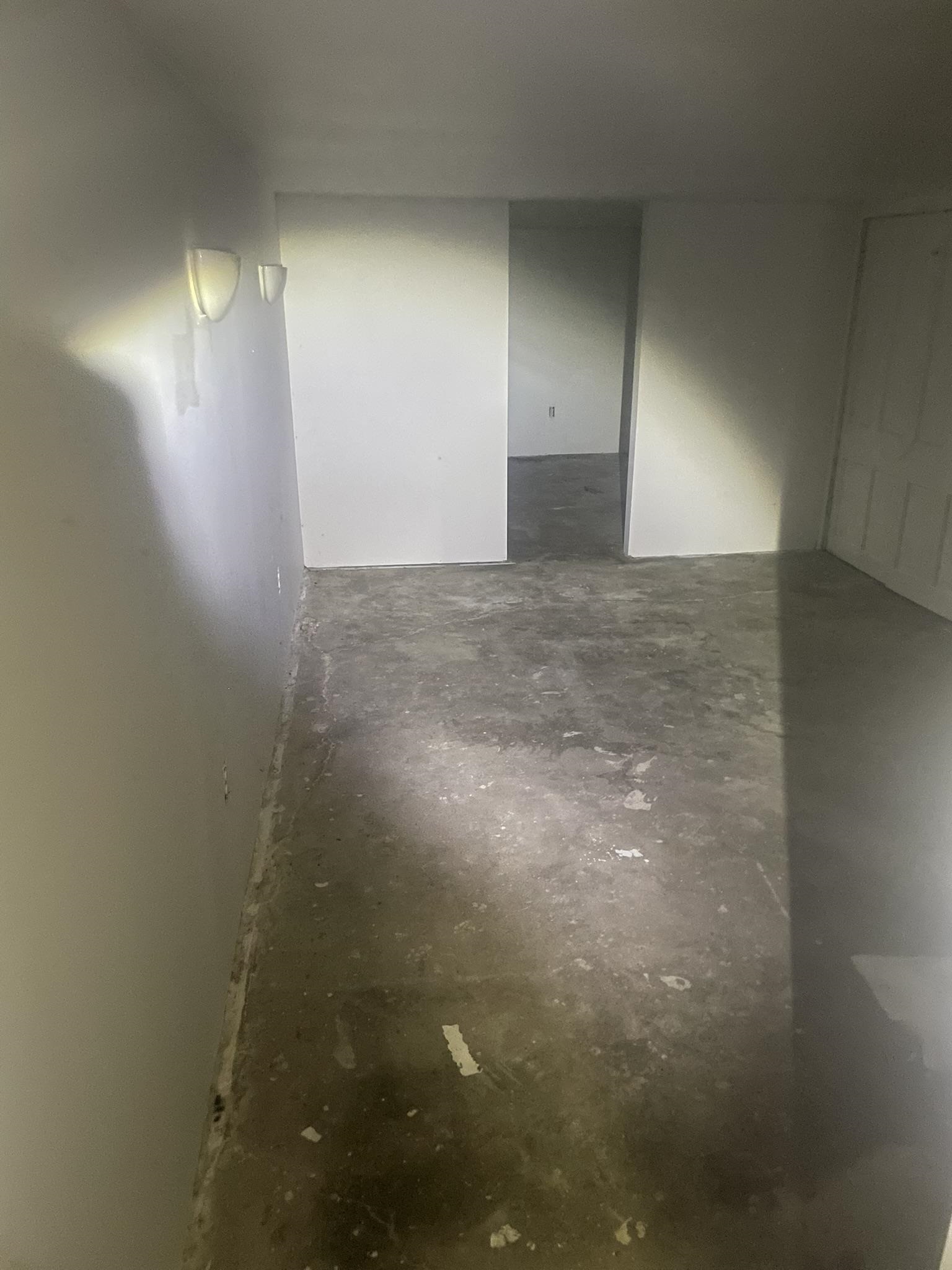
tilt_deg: -20.2
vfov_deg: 67.3
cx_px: 476
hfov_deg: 53.1
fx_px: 953
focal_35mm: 26
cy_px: 635
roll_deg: -0.4
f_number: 1.6
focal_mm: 4.2
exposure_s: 1/11
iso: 500
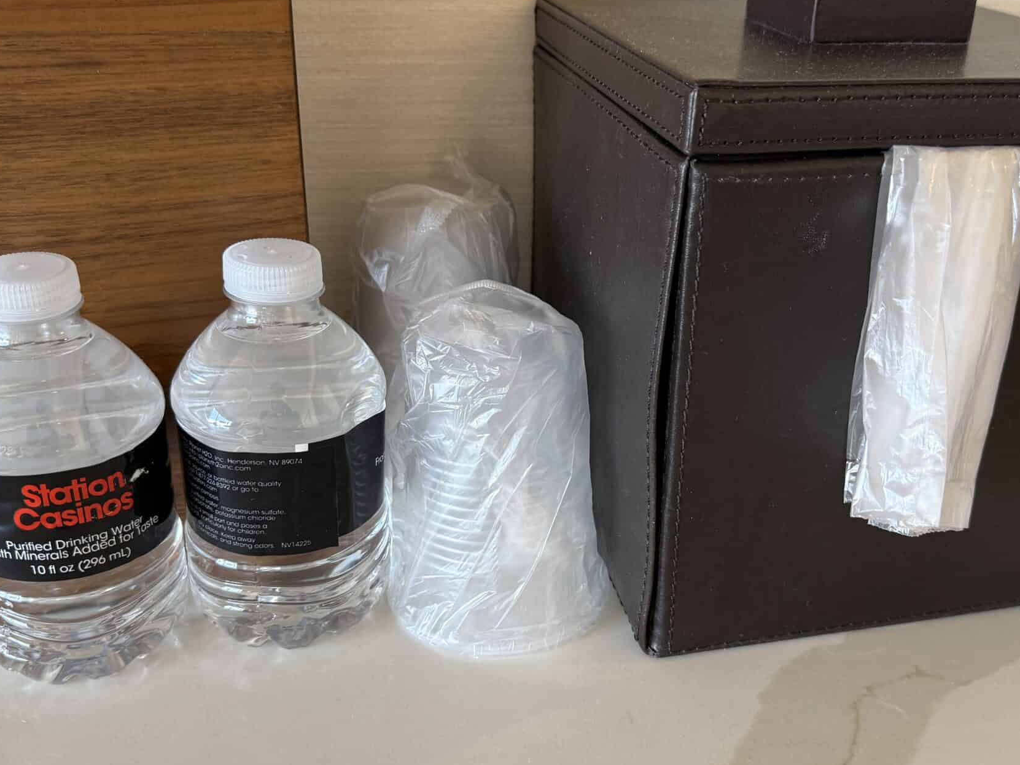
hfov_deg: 50.0
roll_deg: -2.9
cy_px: 399
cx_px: 582
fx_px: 1090
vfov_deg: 38.6
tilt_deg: -25.9
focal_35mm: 37
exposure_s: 1/60
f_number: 1.78
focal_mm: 6.76
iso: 160
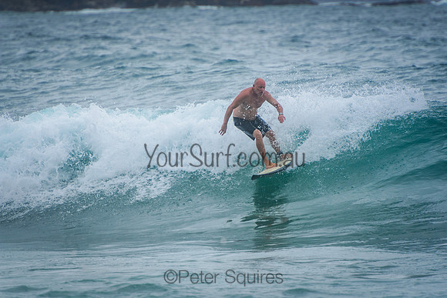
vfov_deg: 2.3
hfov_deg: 3.4
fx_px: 7451
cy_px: 149
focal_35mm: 600
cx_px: 224
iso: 400
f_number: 5.6
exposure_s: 1/2000
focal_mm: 400
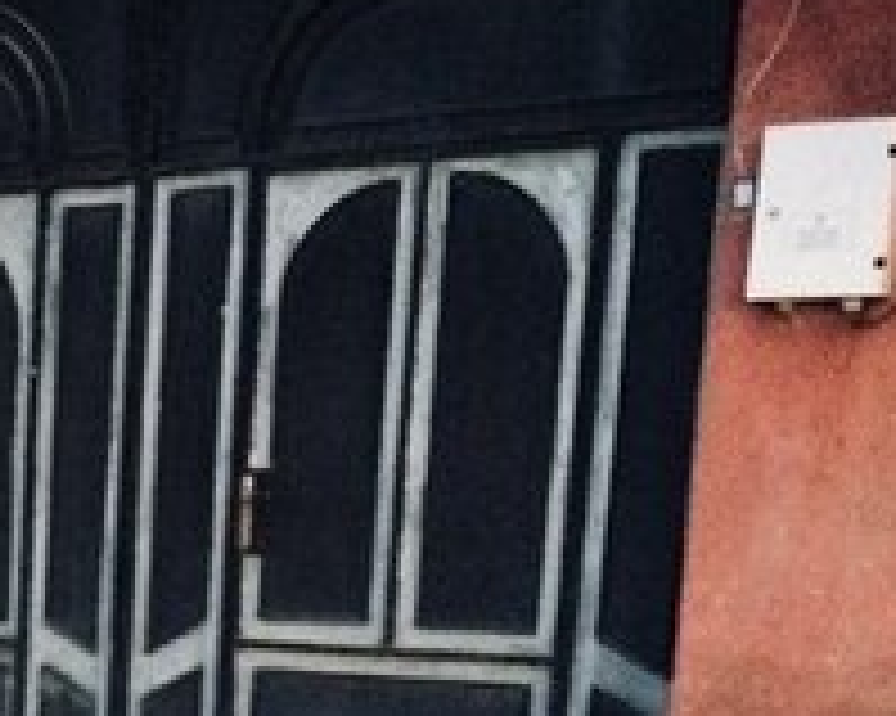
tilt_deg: -13.0
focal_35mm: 94
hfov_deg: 17.7
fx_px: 2491
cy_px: 1065
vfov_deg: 15.2
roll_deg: +0.8
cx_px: -549
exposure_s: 1/17
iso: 400
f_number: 2.2
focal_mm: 4.15
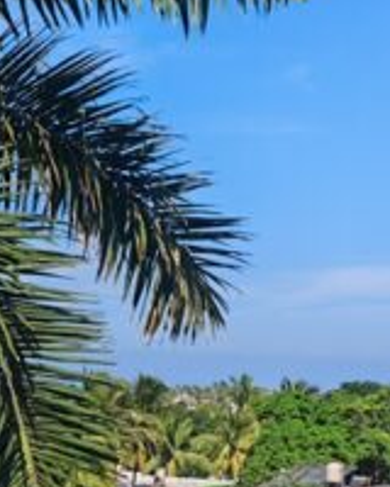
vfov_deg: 18.9
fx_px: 1457
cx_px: -214
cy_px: 365
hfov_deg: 14.2
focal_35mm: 101
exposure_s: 1/4100
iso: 50
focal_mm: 7.62
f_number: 1.6
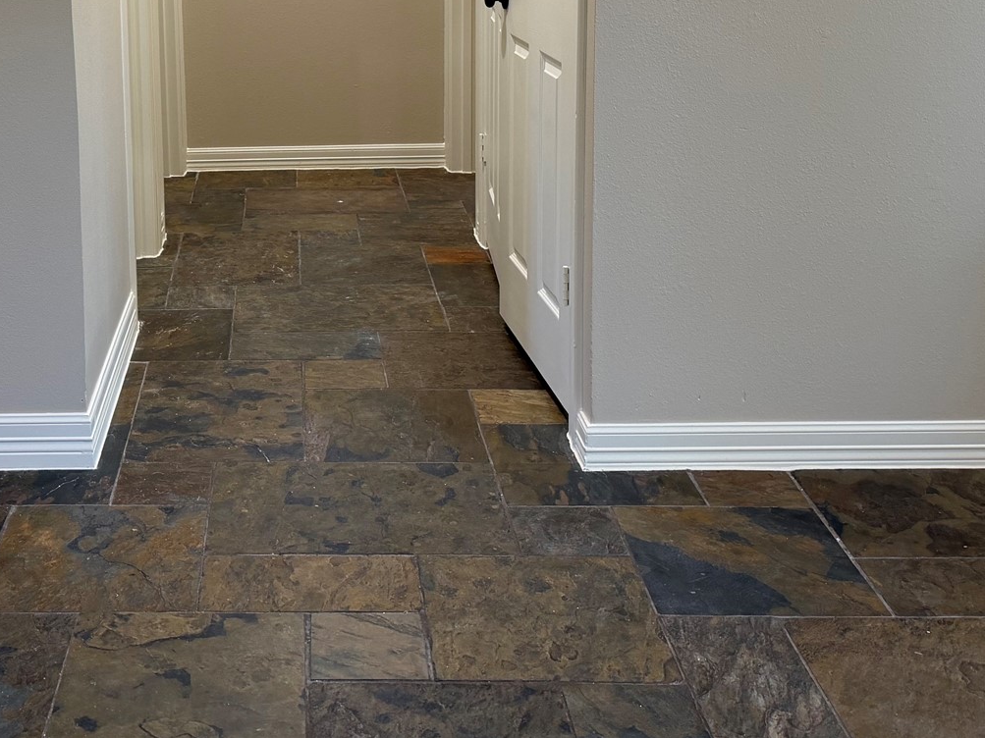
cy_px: 35
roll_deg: +1.2
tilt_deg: -7.5
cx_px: 239
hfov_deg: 37.9
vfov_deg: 28.2
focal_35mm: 49
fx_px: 1394
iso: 125
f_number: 1.78
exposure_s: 1/60
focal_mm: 6.76
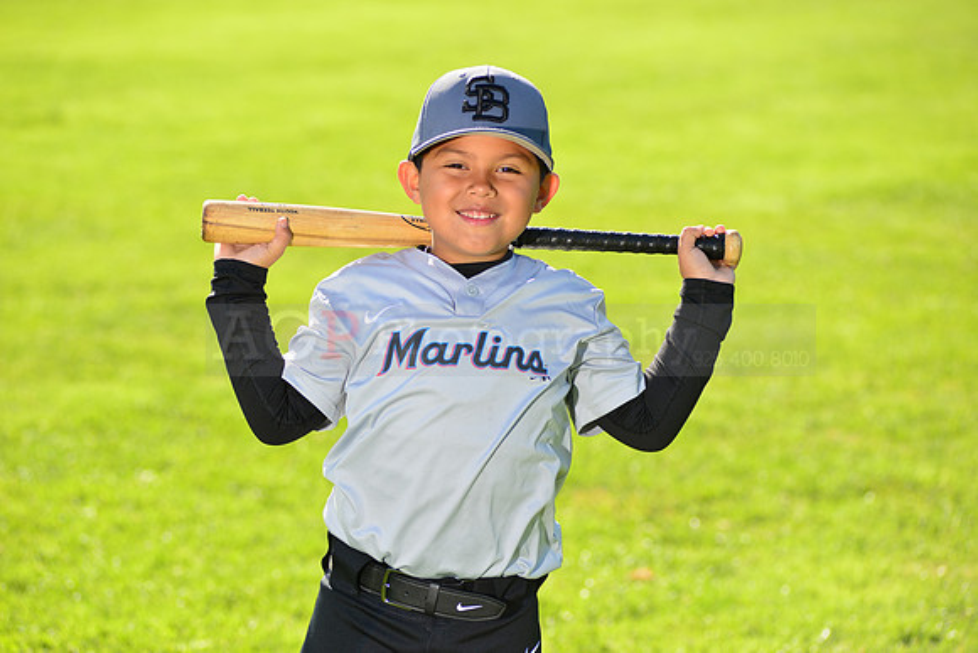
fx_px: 3668
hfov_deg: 15.2
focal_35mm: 135
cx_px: 489
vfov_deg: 10.2
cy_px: 326
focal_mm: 135
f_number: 5
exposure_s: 1/250
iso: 100
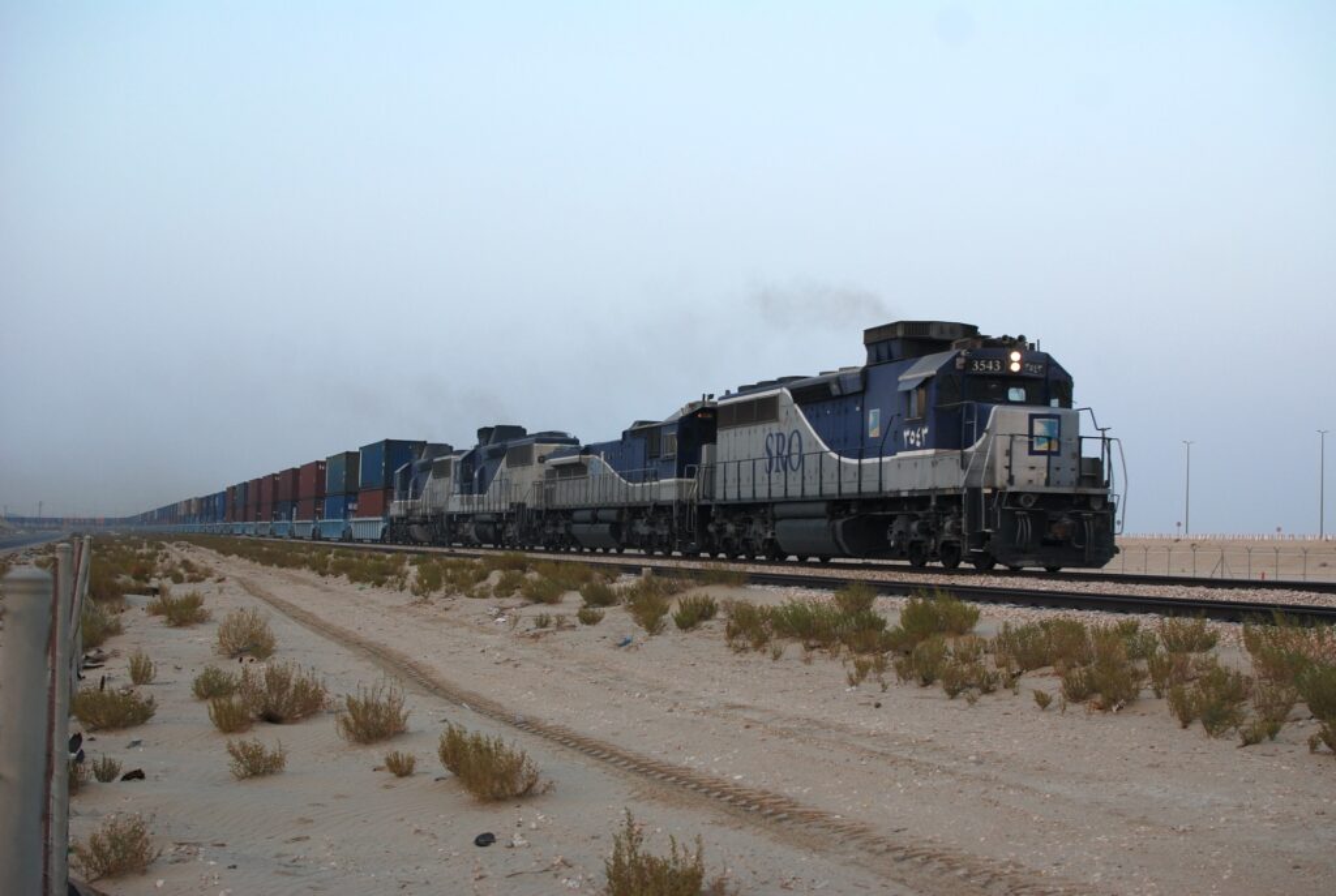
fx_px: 1952
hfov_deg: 37.8
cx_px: 668
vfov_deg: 25.9
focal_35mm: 52
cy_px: 448
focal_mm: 35
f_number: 4
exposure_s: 1/250
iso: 125
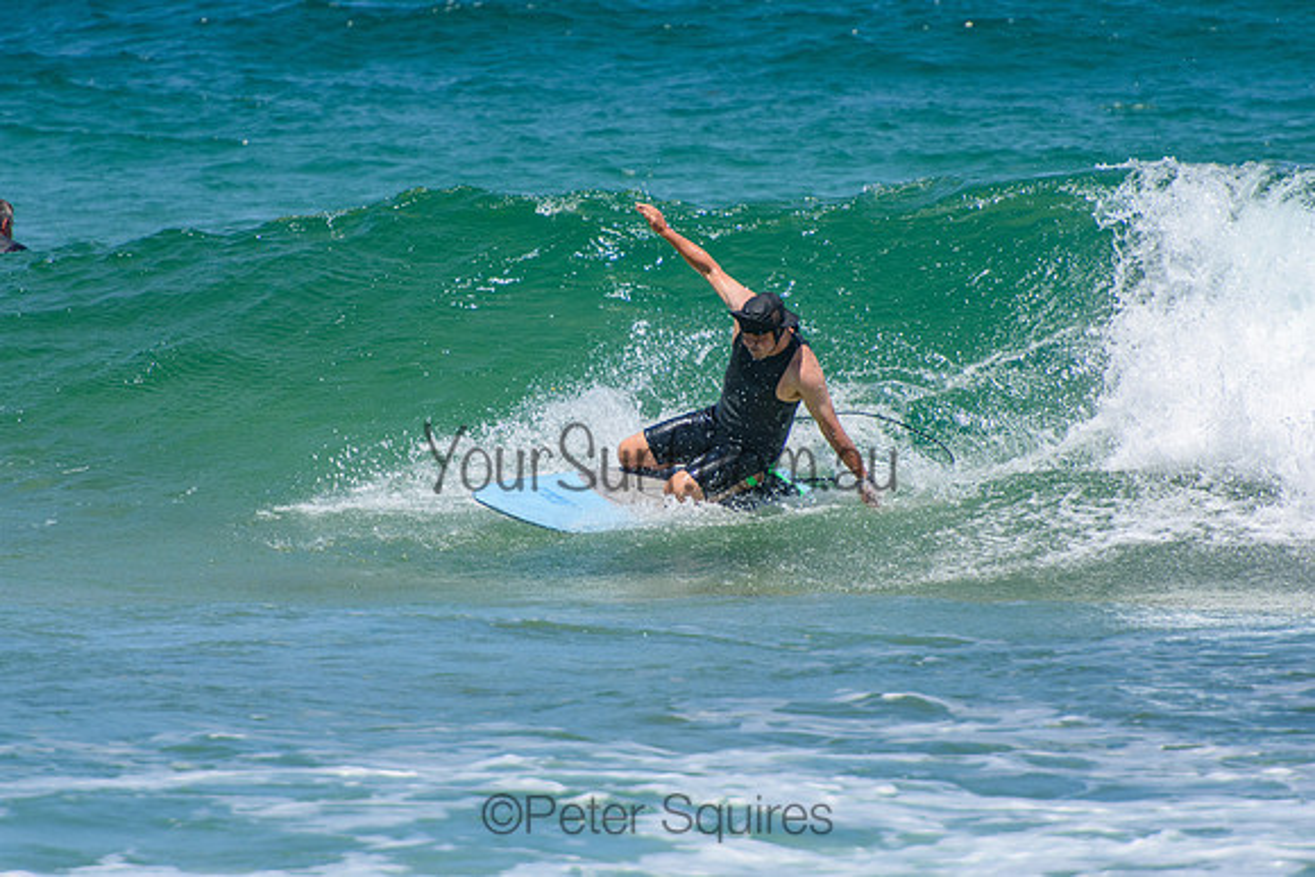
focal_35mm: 600
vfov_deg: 2.3
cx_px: 658
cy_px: 438
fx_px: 21921
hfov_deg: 3.4
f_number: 5.6
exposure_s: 1/2000
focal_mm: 400
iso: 360
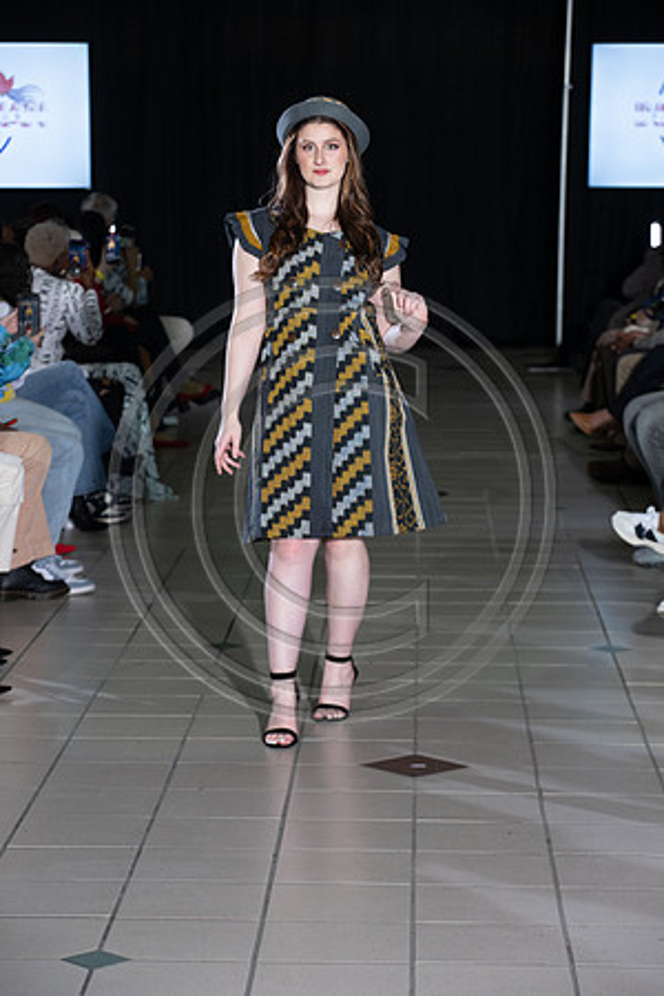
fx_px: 2905
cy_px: 498
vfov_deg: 19.5
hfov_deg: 13.0
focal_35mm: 105
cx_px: 332
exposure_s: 1/160
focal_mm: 105
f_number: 5.6
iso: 1250
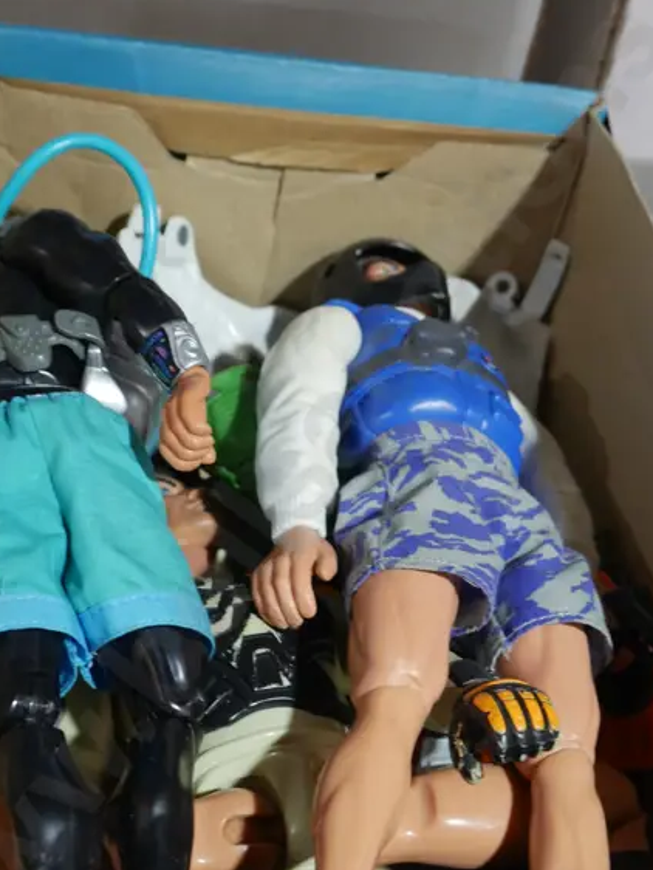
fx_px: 1558
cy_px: 353
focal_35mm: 62
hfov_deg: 23.6
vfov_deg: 31.1
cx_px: 395
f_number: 4
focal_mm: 17
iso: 500
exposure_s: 1/60
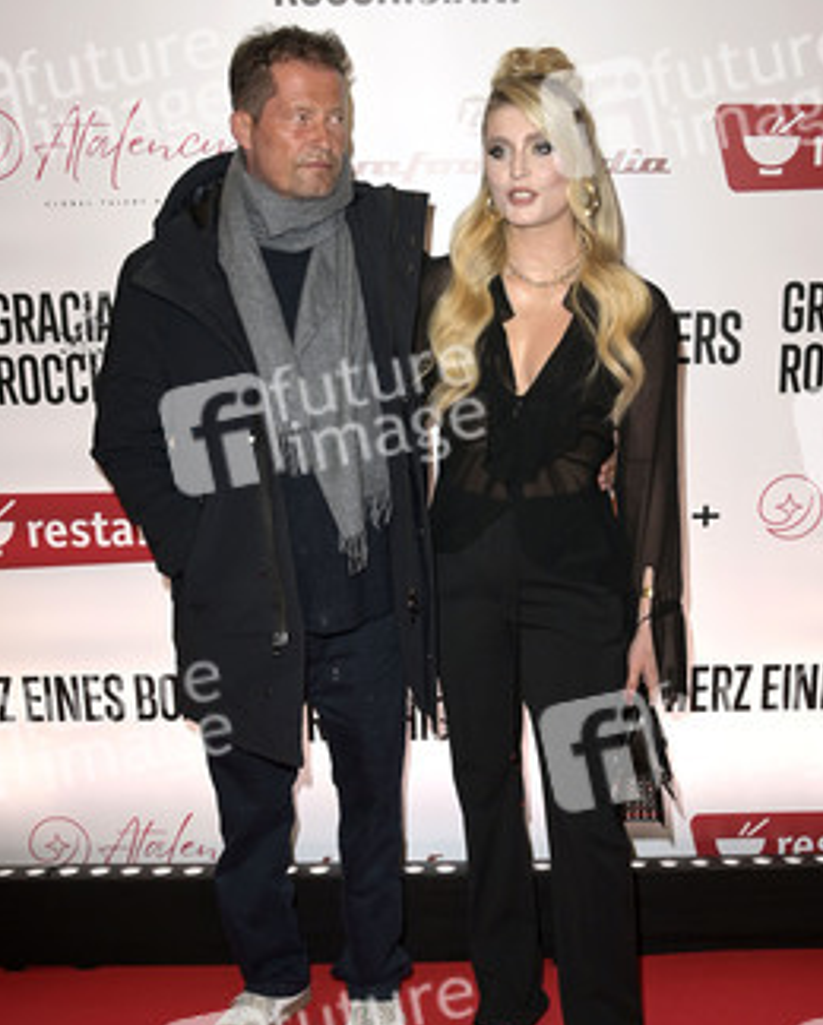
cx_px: 415
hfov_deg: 40.2
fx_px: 1124
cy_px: 579
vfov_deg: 48.9
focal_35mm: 37
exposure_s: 1/250
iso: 500
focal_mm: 32
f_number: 5.6
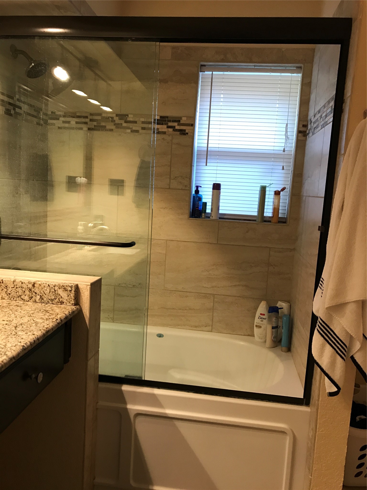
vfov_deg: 63.4
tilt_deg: -8.3
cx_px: 184
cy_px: 245
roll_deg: -3.0
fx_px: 396
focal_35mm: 28
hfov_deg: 49.7
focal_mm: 3.99
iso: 50
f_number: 1.8
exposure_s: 1/15
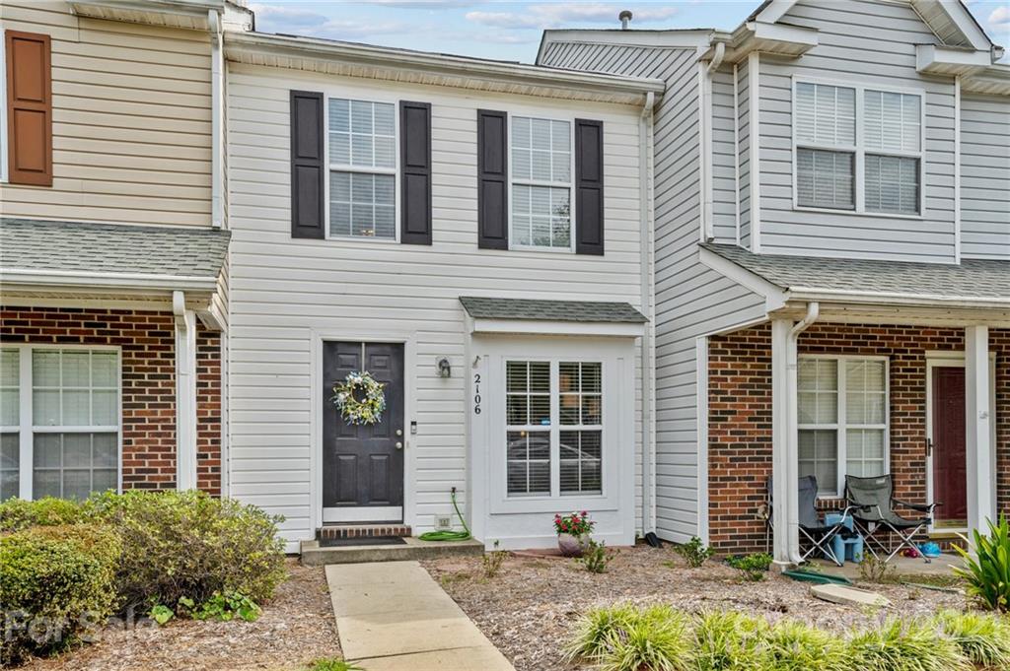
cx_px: 505
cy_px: 336
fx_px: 813
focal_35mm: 29
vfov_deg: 44.9
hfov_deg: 63.7
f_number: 10
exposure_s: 1/125
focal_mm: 29
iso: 100
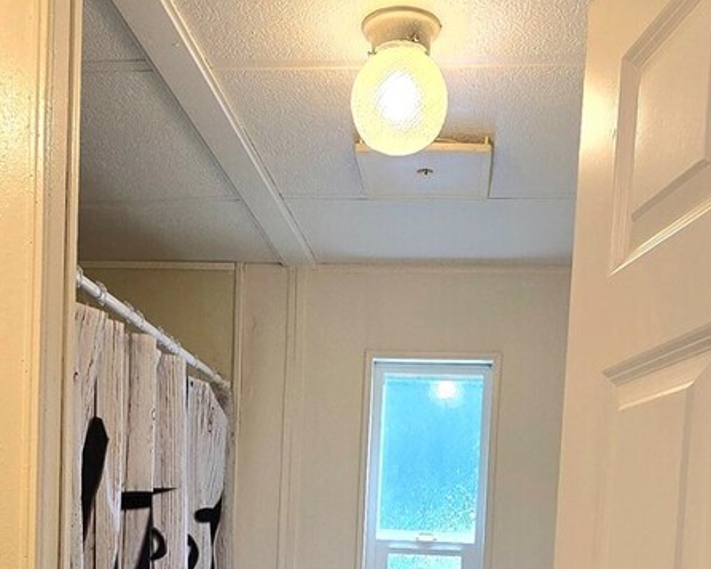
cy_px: 630
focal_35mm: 41
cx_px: 370
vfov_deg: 32.1
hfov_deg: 44.8
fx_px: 863
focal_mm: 2.2
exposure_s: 1/120
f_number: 2.2
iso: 80
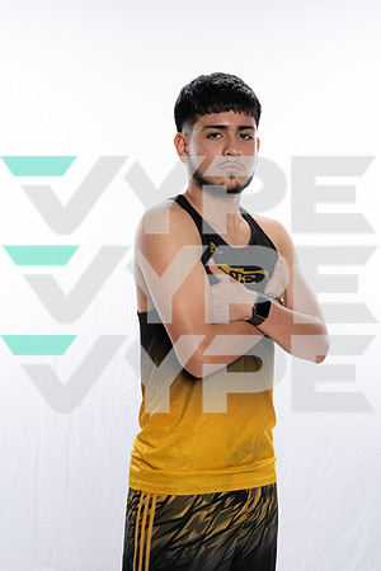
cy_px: 286
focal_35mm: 61
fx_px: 968
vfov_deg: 32.9
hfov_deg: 22.3
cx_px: 190
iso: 1250
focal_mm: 61
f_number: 11
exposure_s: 1/250
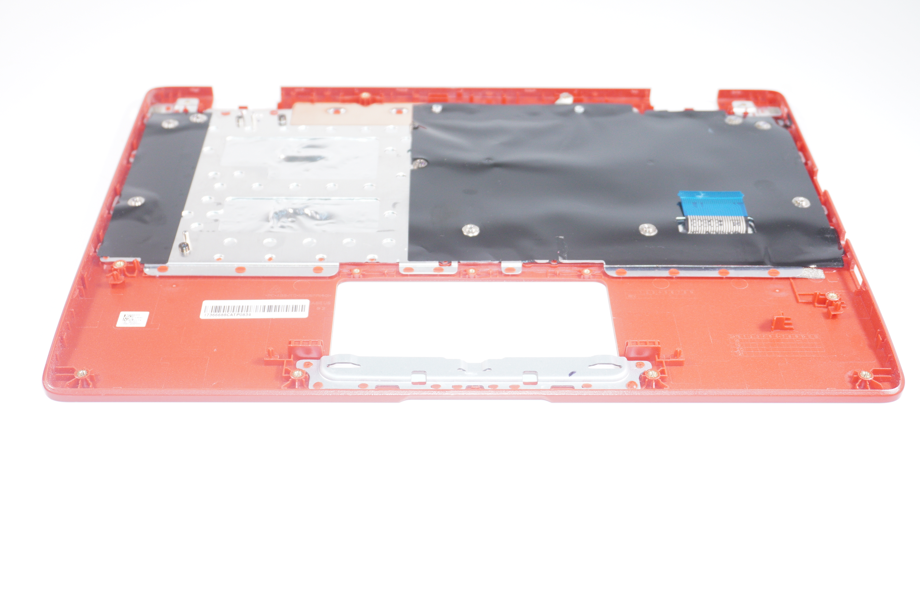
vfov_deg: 29.8
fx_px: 1149
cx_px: 460
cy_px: 306
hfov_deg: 43.6
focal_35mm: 45
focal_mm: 30
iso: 640
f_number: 5.6
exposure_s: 1/160
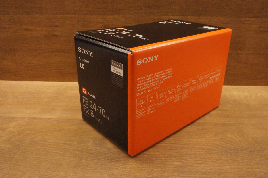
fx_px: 223
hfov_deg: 62.0
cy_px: 89
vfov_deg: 43.5
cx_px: 134
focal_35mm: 30
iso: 6400
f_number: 14
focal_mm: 20
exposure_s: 1/160
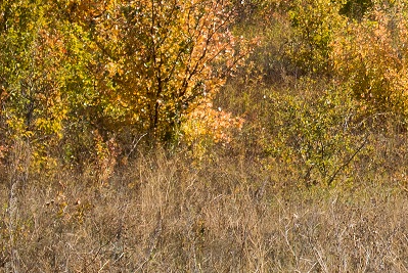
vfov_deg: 4.1
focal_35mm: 335
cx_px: 578
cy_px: -79
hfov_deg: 6.1
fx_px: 3801
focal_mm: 25.8
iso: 100
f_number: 5.6
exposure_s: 1/500
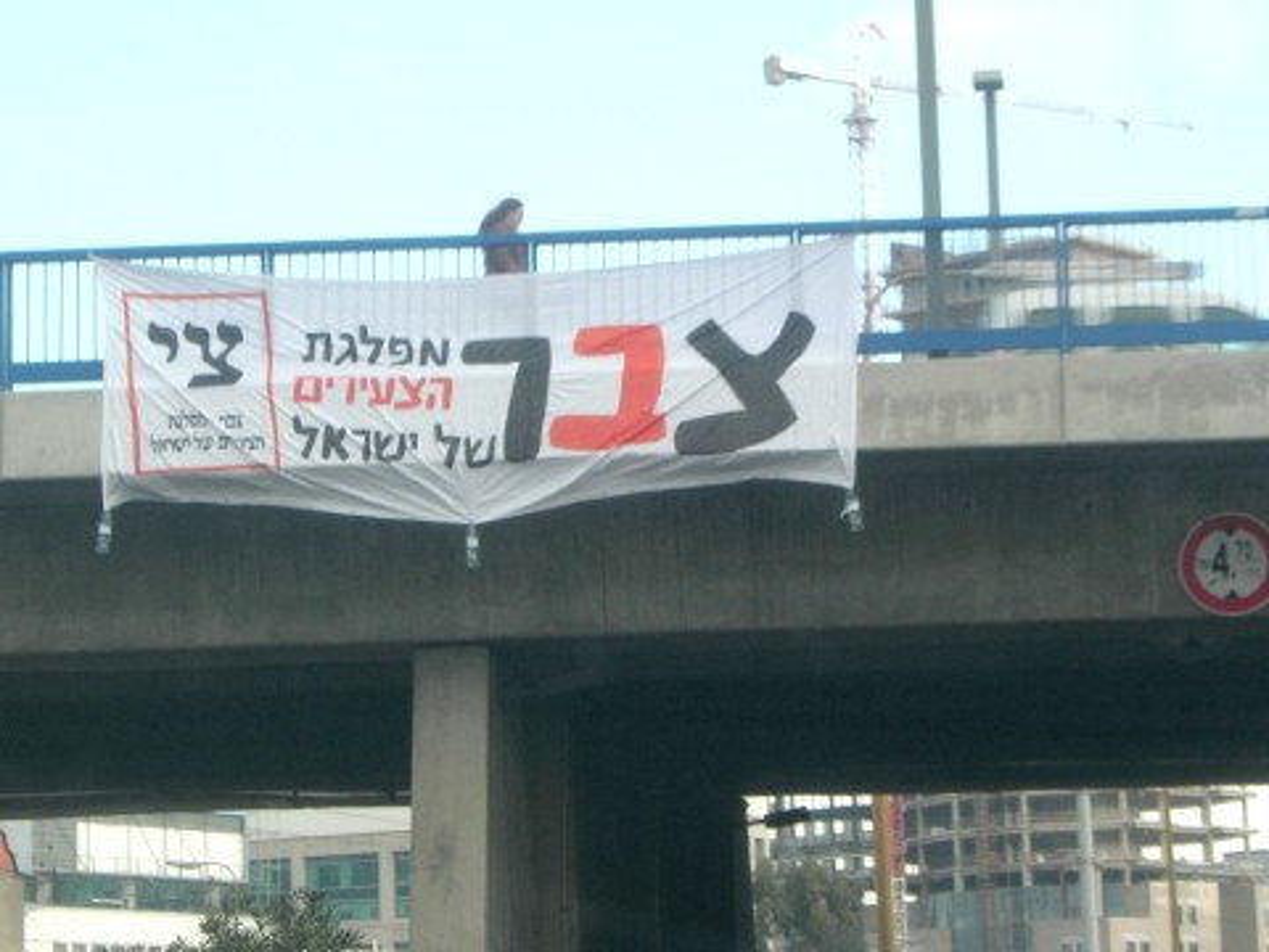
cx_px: 634
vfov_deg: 13.1
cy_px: 476
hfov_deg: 17.4
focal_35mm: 113
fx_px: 4143
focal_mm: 23.4
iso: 64
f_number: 8.2
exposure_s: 1/53.8
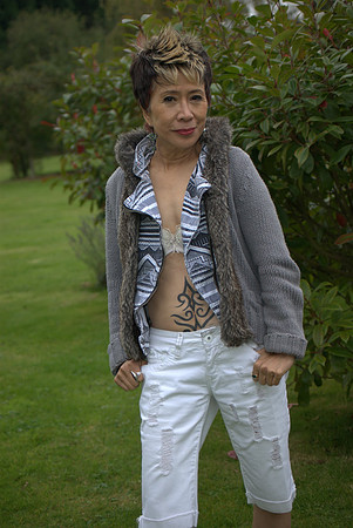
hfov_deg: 16.6
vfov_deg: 24.6
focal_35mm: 82
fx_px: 1211
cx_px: 176
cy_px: 264
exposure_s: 1/160
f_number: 4
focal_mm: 55
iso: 100
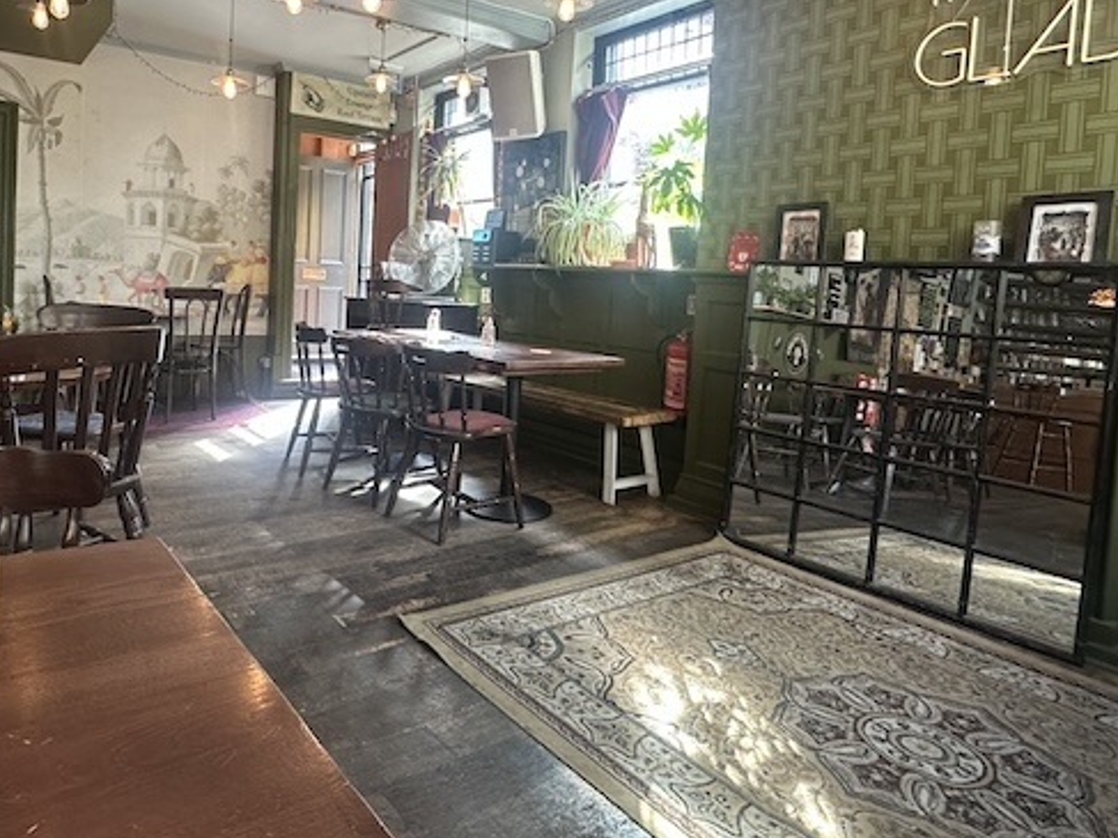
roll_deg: -2.9
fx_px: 743
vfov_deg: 58.1
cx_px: 422
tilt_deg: -2.1
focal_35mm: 23
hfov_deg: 72.8
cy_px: 315
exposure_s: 1/50
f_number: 2.2
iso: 250
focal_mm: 2.22
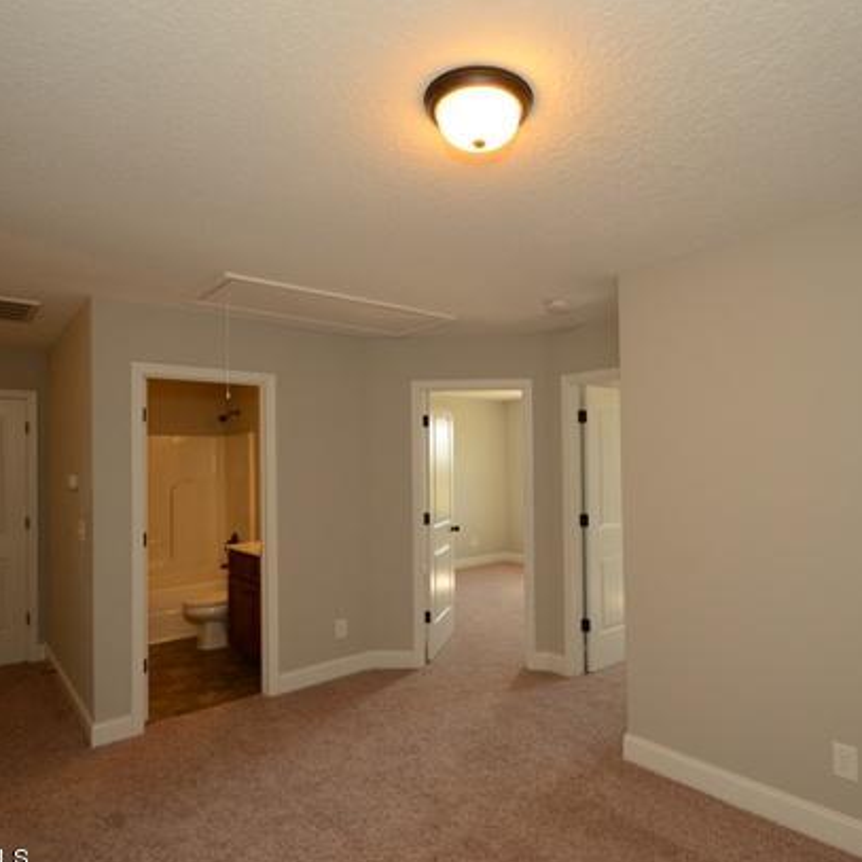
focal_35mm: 20
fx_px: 563
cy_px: 447
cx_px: 502
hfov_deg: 74.3
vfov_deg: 74.8
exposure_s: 1/80
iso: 800
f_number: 6.3
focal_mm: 10
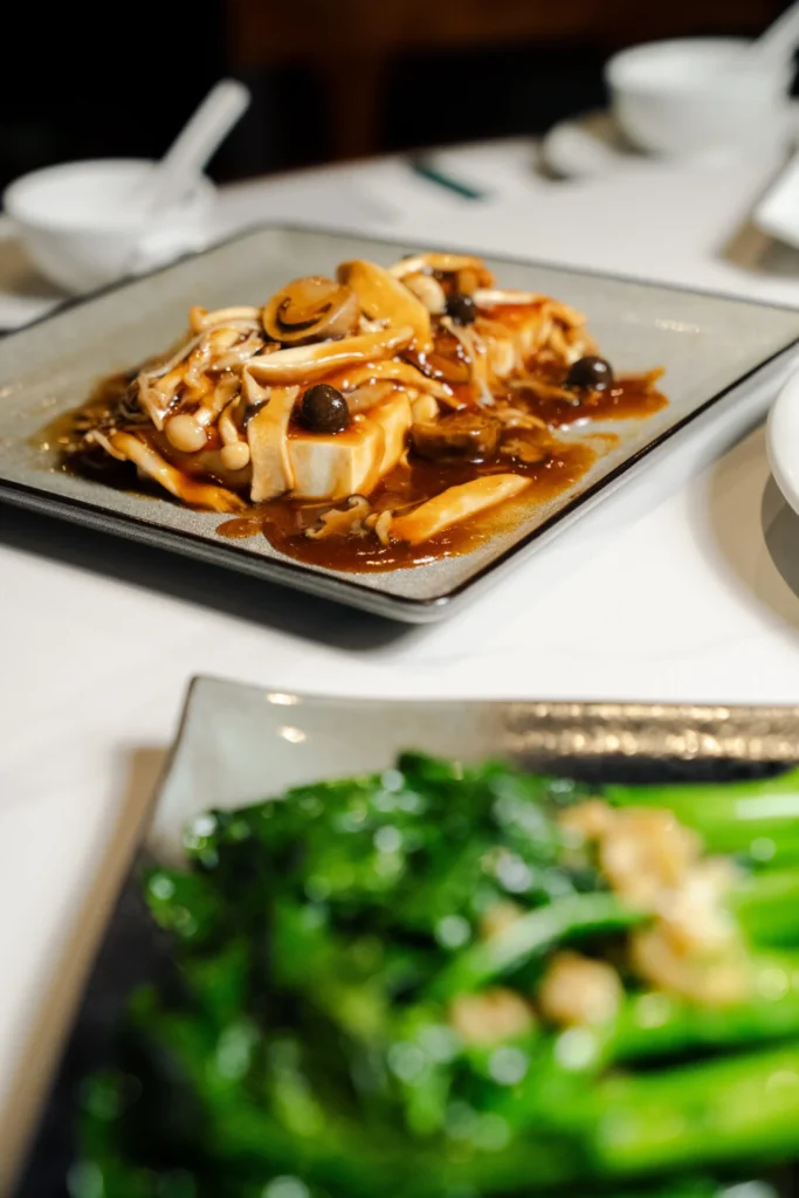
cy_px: 599
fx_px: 1930
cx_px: 400
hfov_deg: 23.4
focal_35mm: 58
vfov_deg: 34.5
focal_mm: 58
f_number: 3.5
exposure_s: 1/400
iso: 2000
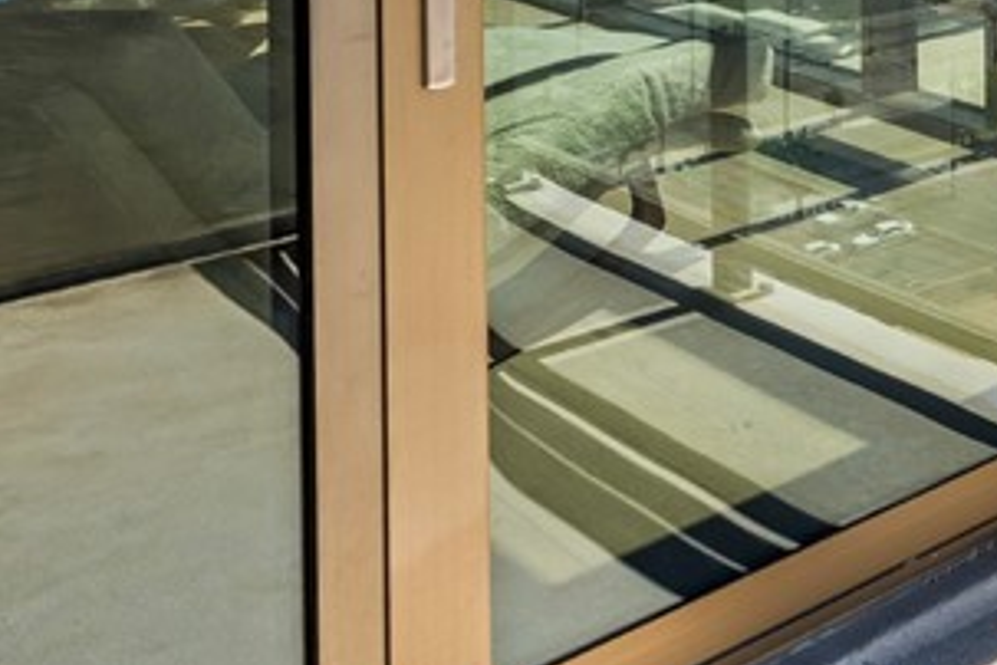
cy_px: -359
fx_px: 1689
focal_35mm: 61
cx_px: 1566
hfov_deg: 24.2
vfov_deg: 19.2
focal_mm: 17
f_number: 8
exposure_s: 1/8000
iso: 400
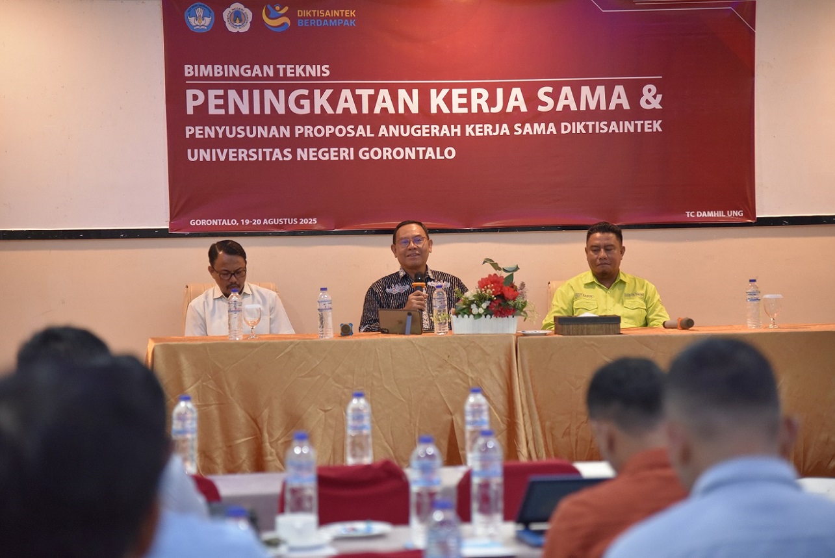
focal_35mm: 100
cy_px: 279
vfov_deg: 13.7
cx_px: 418
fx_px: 2321
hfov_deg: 20.4
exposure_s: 1/160
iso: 5000
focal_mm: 100
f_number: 4
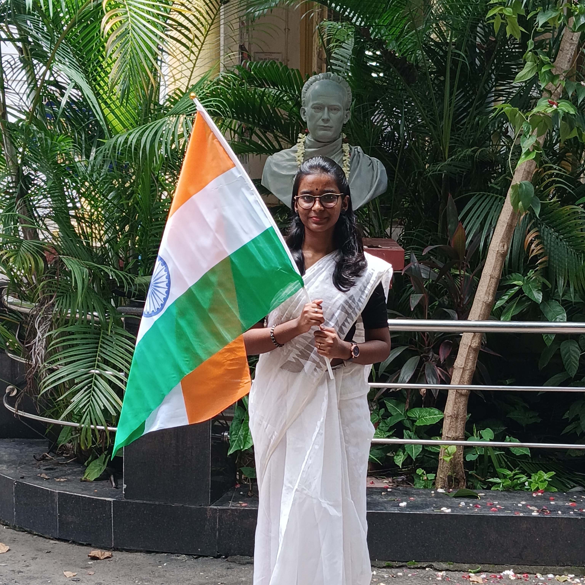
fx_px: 1262
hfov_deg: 26.1
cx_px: 293
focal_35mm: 66
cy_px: 331
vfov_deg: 26.1
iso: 76
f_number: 1.8
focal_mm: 4.22
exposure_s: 1/100
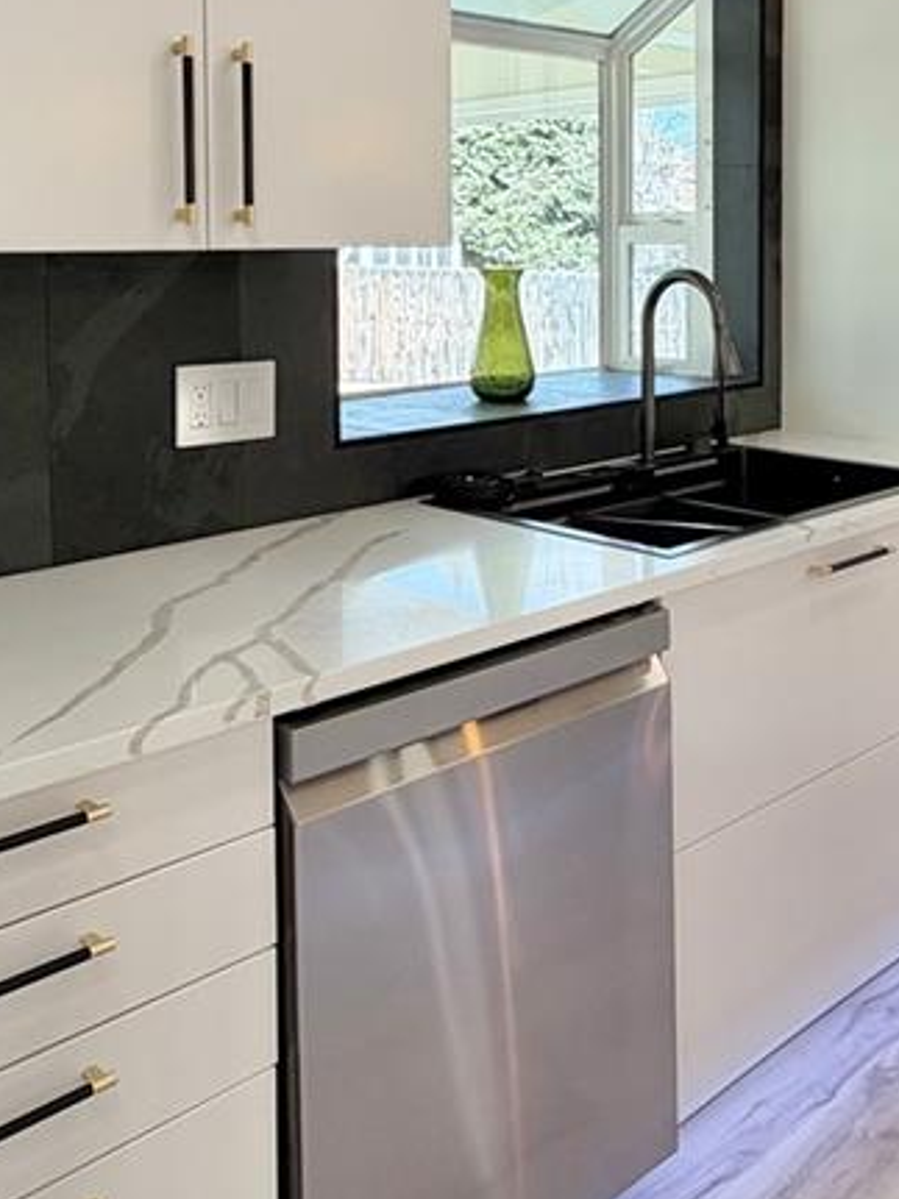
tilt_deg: -2.9
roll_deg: +0.1
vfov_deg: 46.2
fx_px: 1351
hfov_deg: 36.6
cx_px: 571
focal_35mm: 39
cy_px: 298
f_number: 2.2
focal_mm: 2.22
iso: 80
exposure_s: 1/120
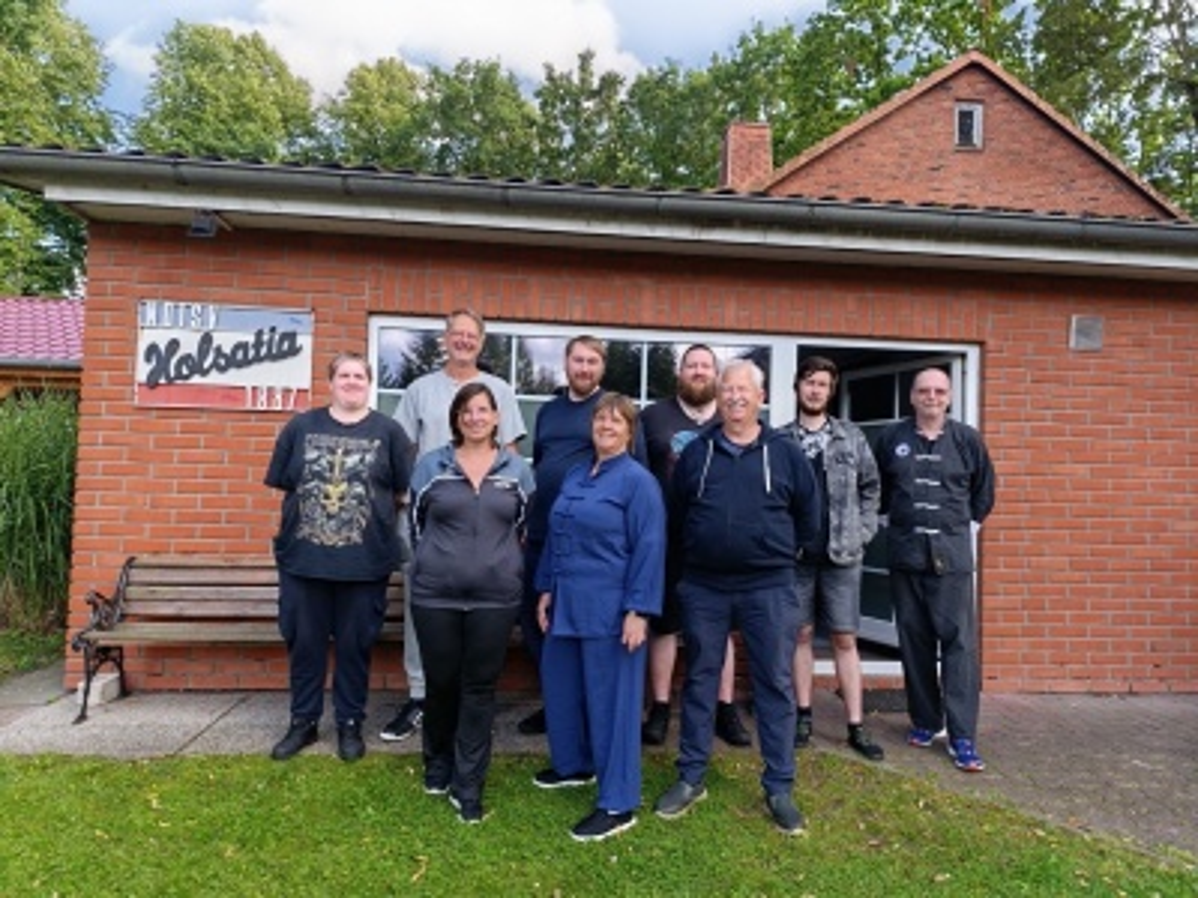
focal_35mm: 23
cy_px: 449
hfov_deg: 73.9
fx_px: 796
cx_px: 599
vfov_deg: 58.9
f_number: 1.6
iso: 64
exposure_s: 1/100
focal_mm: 6.14
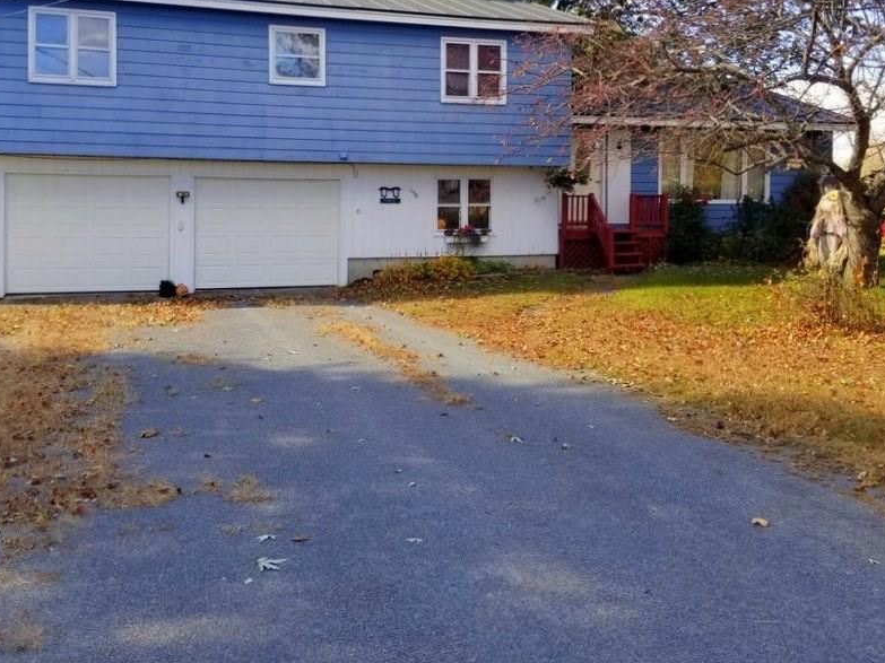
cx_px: 440
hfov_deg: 54.0
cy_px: 247
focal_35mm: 34
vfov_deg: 41.5
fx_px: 869
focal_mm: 4.25
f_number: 1.7
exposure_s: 1/846
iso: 50
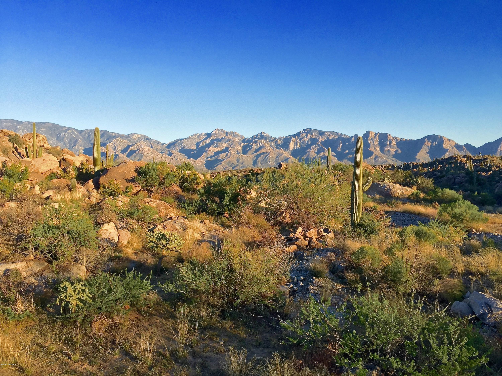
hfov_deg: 61.7
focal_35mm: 29
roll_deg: -0.2
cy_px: 188
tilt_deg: -2.6
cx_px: 251
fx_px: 421
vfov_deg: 48.2
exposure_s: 1/1014
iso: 32
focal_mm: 4.15
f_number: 2.2
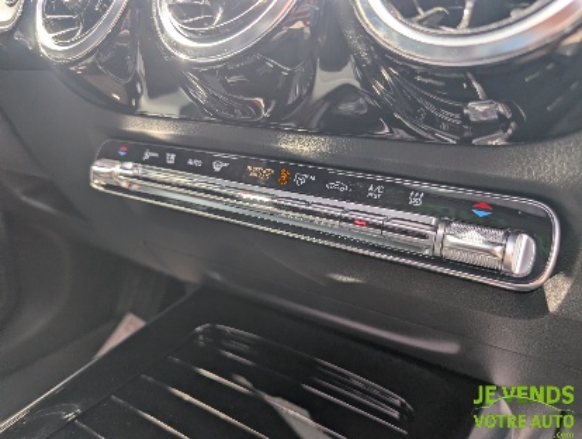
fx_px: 404
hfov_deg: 71.5
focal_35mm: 24
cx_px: 291
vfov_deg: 57.0
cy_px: 220
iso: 74
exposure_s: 1/208
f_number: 1.68
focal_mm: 6.9
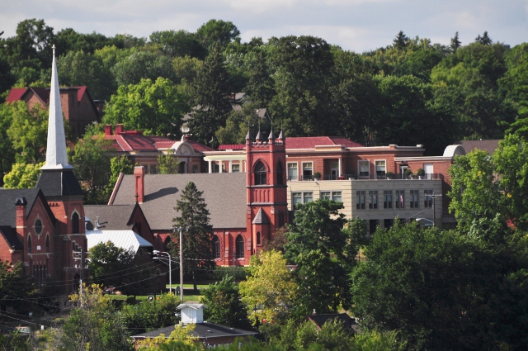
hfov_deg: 6.9
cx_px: 264
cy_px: 176
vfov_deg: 4.6
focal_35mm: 300
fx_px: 4394
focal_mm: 200
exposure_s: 1/350
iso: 200
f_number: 9.5
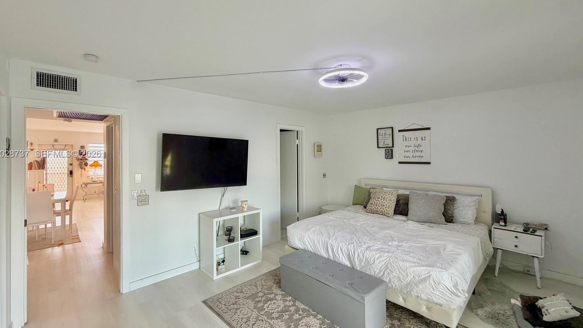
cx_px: 287
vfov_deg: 67.0
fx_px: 247
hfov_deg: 99.4
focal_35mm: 16
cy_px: 154
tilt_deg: +0.5
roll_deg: +0.7
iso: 200
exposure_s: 1/121
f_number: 2.2
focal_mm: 2.22
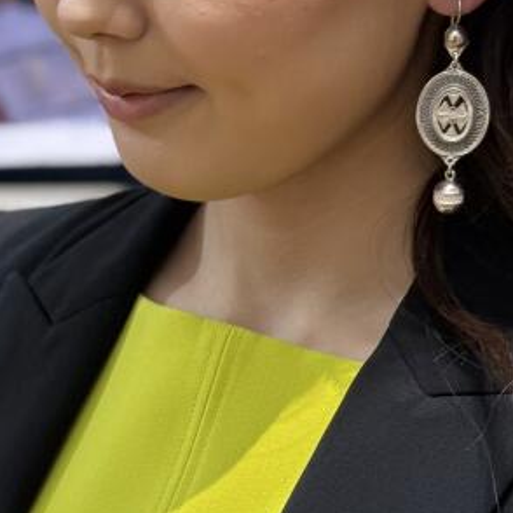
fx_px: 2582
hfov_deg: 11.3
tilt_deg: -6.1
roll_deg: +1.5
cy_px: 320
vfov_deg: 11.3
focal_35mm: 154
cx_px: 126
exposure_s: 1/50
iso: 125
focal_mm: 6.76
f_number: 1.78
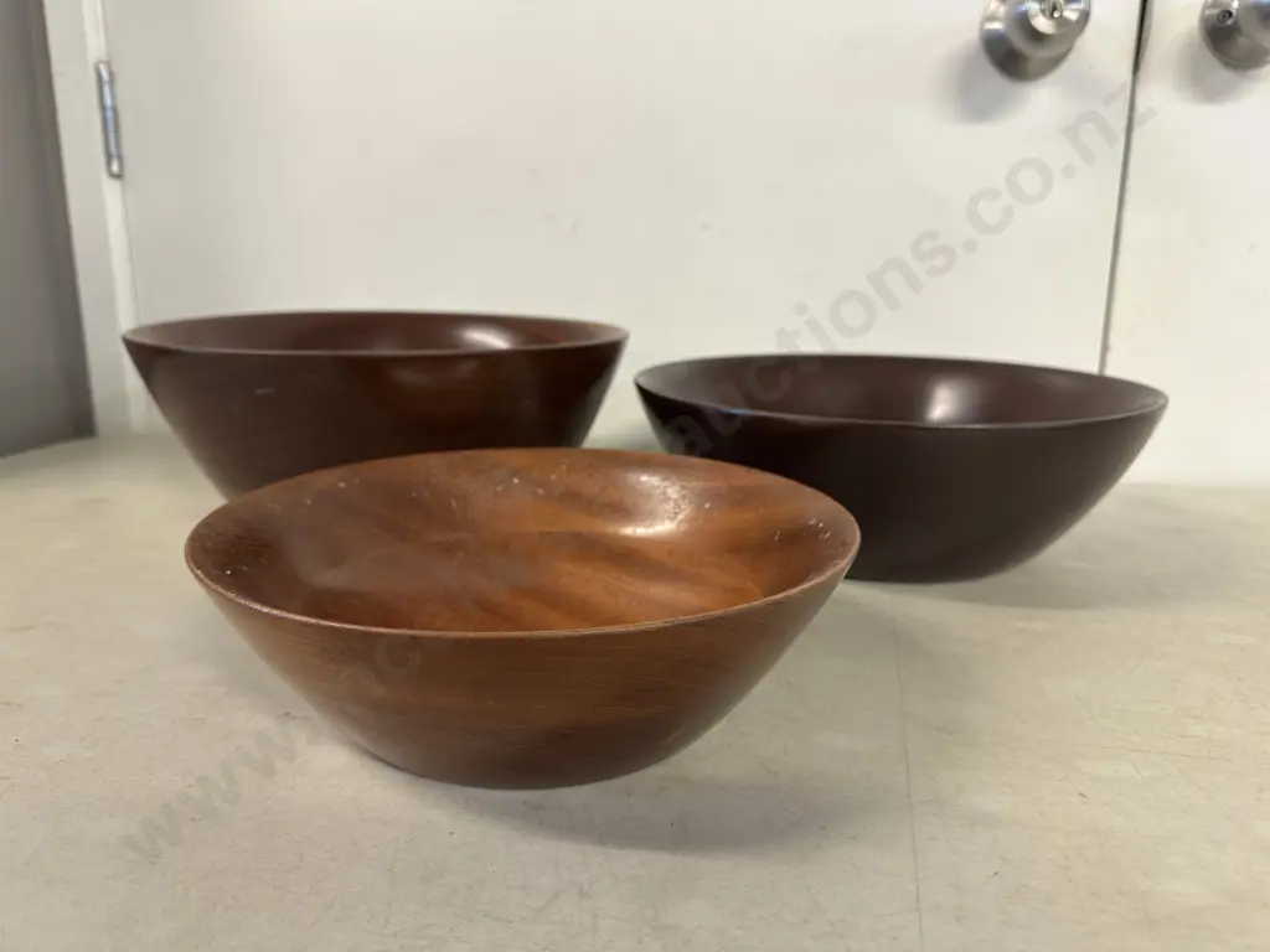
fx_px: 881
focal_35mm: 24
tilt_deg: -13.6
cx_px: 635
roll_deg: -0.2
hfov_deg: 71.6
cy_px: 476
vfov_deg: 56.8
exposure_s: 1/50
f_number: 1.78
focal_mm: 6.86
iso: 160
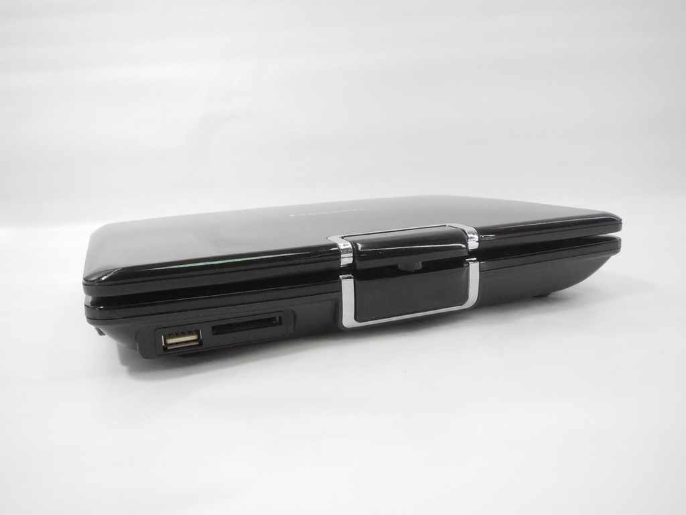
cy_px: 258
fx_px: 595
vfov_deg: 46.8
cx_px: 343
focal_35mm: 30
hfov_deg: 60.0
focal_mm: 5.3
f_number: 3.2
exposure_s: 1/250
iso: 640
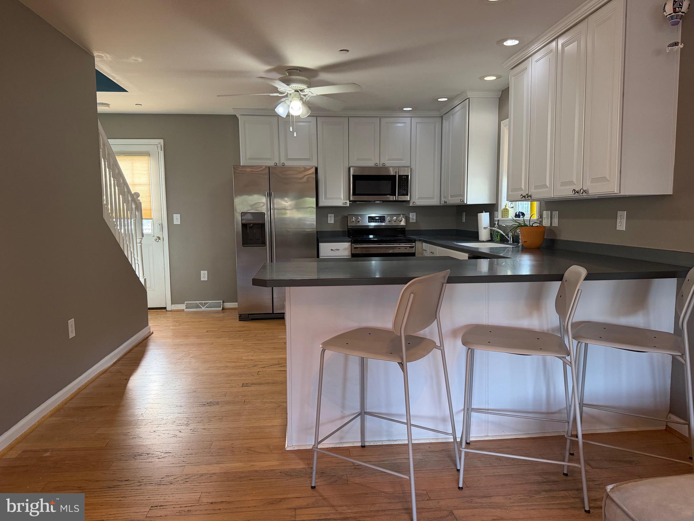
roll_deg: +0.7
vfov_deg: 56.8
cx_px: 347
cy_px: 260
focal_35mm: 24
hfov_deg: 71.6
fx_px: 481
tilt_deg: -6.0
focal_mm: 6.76
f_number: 1.78
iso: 320
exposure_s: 1/120
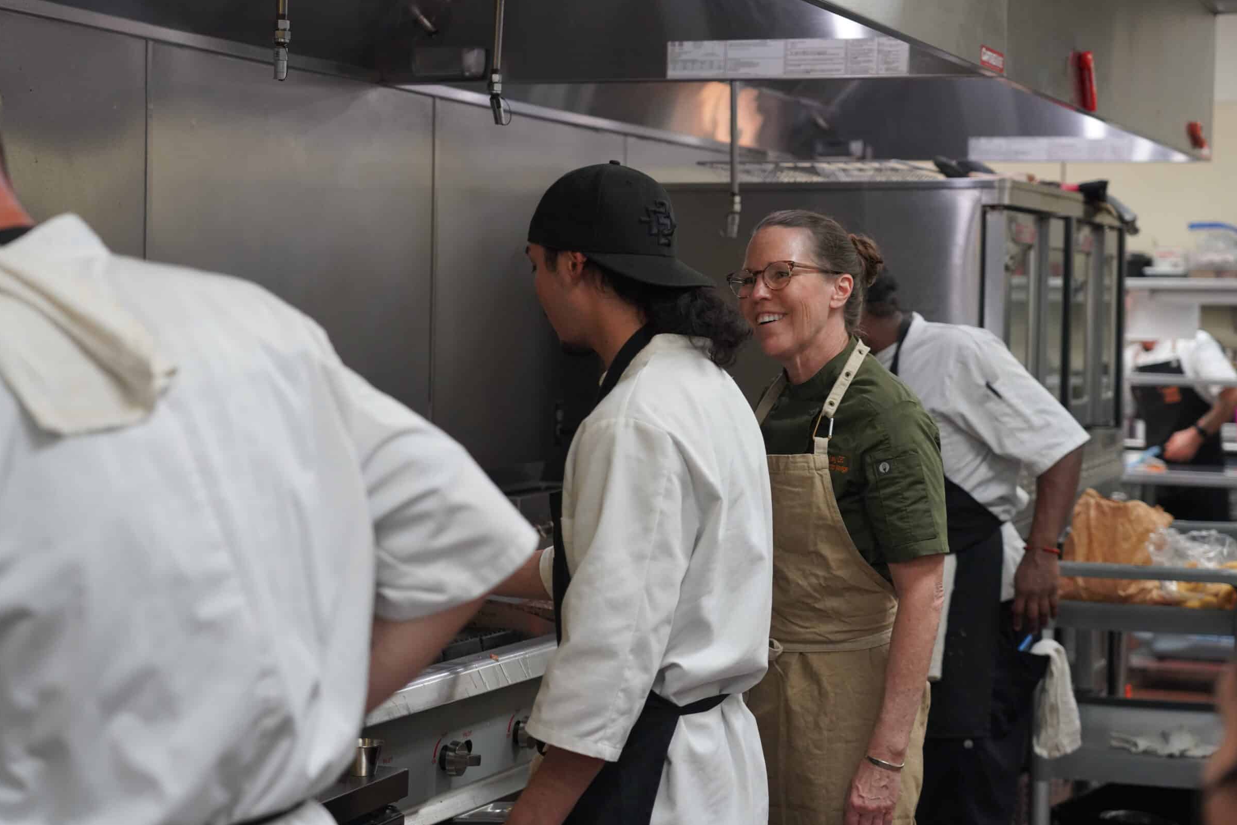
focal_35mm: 68
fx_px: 2337
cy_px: 412
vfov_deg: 20.0
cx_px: 605
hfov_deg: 29.6
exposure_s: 1/160
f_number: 4
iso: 2000
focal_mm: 64
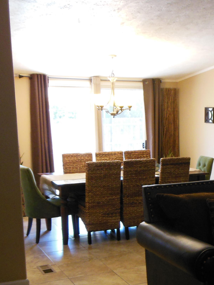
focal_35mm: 54
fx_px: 445
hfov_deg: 26.2
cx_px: 190
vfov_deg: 35.1
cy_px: 198
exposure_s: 1/30
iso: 400
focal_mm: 5.2
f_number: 3.3
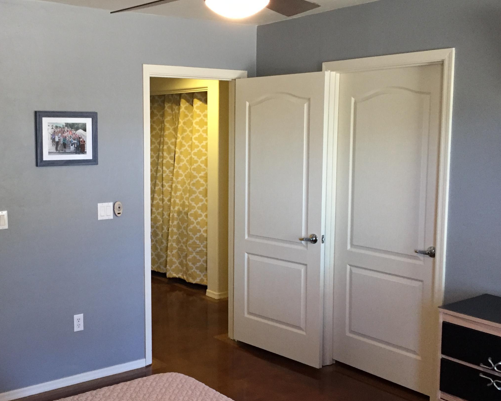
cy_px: 199
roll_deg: -0.1
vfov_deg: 35.7
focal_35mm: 42
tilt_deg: -4.3
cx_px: 165
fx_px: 623
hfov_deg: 43.2
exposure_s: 1/30
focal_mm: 4.15
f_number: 2.2
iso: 160
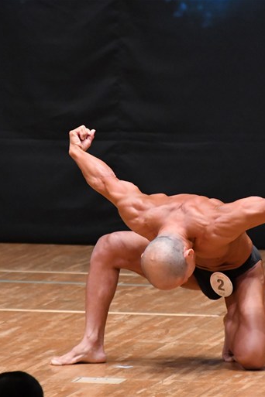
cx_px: 148
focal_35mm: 679
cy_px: 198
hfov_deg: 2.0
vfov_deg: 3.0
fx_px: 7497
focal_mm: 300
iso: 6400
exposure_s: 1/400
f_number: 5.6
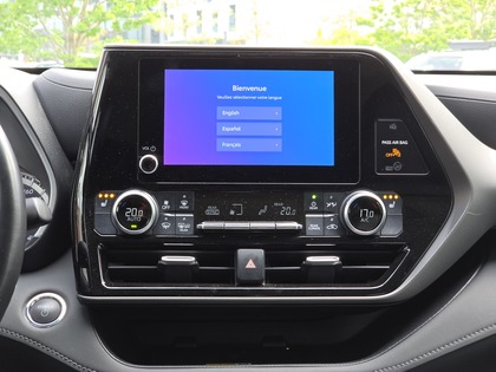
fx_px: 989
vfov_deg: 21.3
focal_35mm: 69
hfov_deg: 28.2
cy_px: 186
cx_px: 248
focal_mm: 7
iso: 40
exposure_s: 1/50
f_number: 2.4
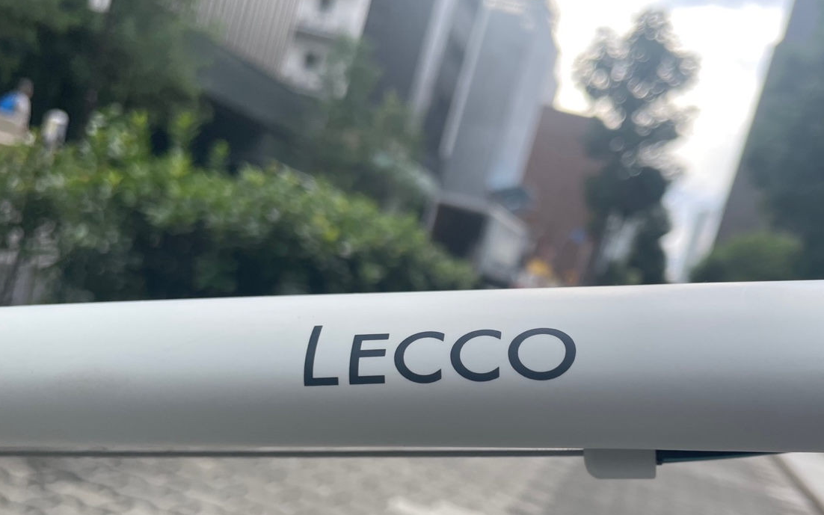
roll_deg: -16.5
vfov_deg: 38.9
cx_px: 471
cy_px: 351
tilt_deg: -5.8
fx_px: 719
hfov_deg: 59.4
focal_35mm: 32
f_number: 1.6
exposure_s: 1/636
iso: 32
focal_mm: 4.2
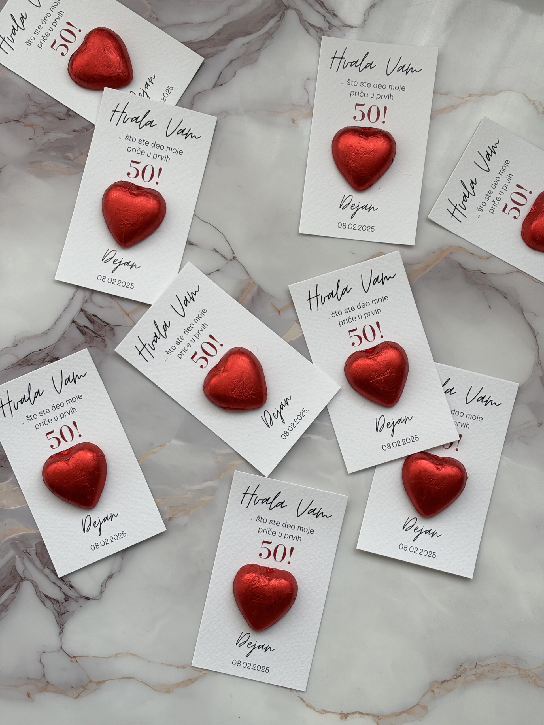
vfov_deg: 36.8
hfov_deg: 28.0
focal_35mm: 52
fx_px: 1090
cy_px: 362
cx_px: 272
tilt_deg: -88.0
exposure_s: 1/484
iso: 32
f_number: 1.6
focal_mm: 5.96
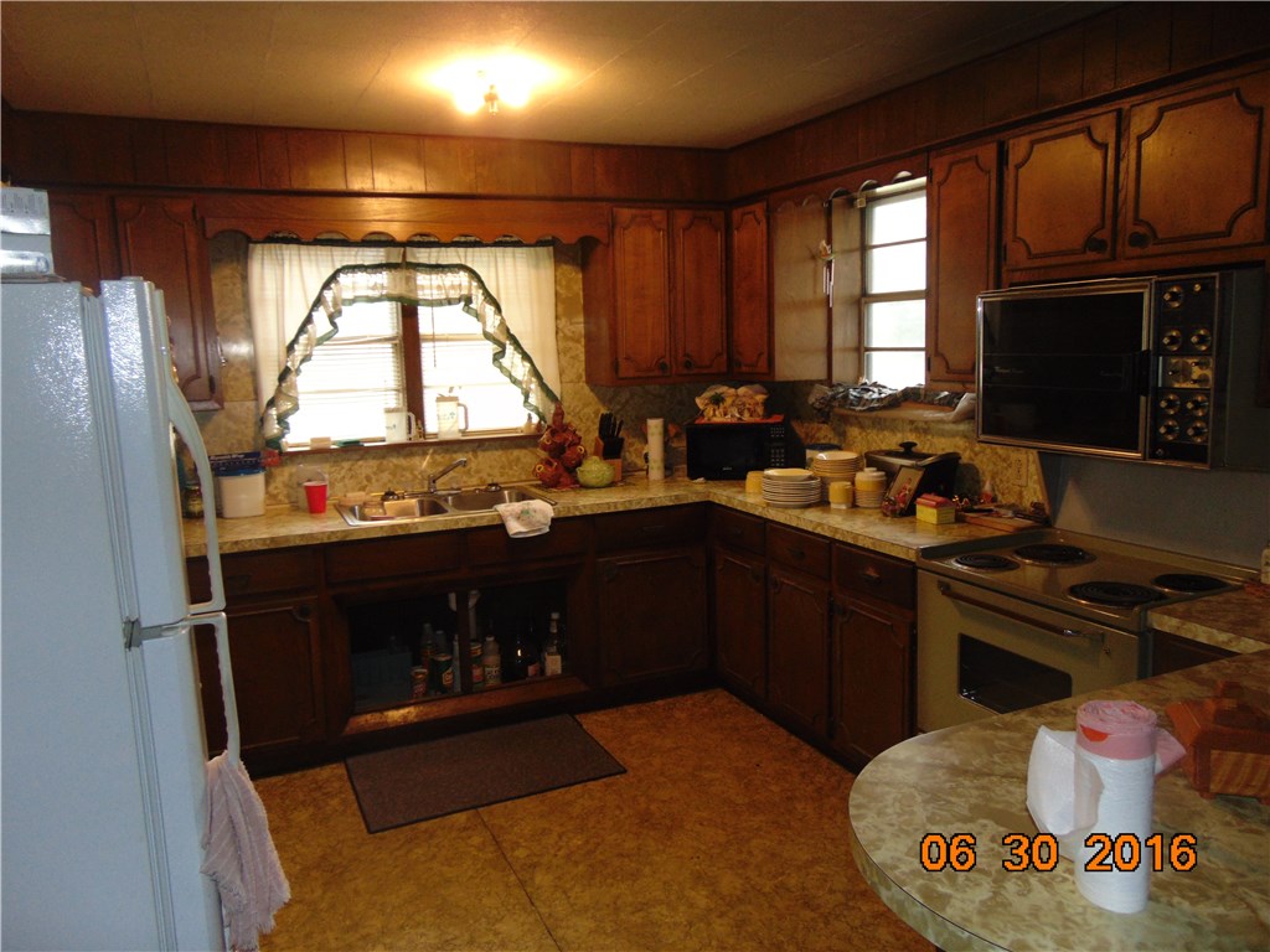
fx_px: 917
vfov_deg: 54.9
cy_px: 476
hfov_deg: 69.4
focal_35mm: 25
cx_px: 635
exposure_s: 1/30
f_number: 3
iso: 200
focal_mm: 4.5
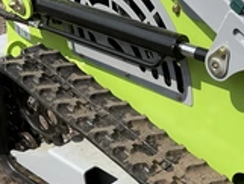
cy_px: 196
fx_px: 508
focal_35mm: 72
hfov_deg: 26.7
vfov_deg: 19.7
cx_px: 182
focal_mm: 3
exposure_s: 1/2320
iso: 25
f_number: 1.8
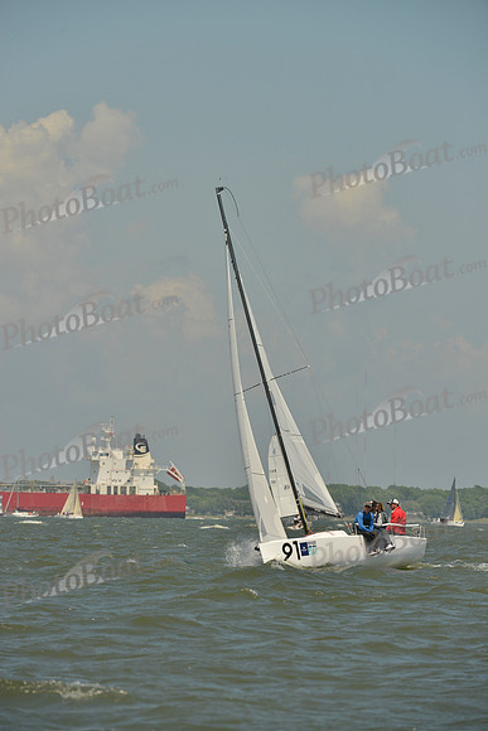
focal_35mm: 270
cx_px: 244
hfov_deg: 5.1
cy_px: 366
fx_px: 5486
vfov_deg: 7.6
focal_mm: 270
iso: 280
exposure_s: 1/1250
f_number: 9
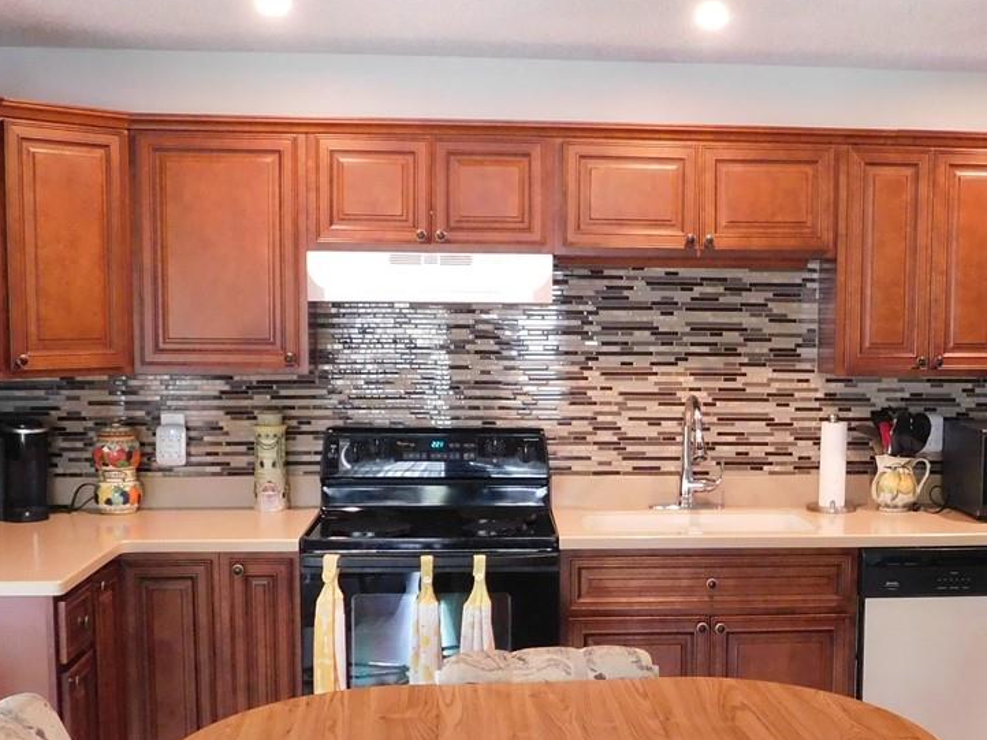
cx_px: 659
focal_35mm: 51
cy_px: 450
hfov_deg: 37.1
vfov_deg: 28.5
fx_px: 1454
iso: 400
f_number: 3
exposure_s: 1/10
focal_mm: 4
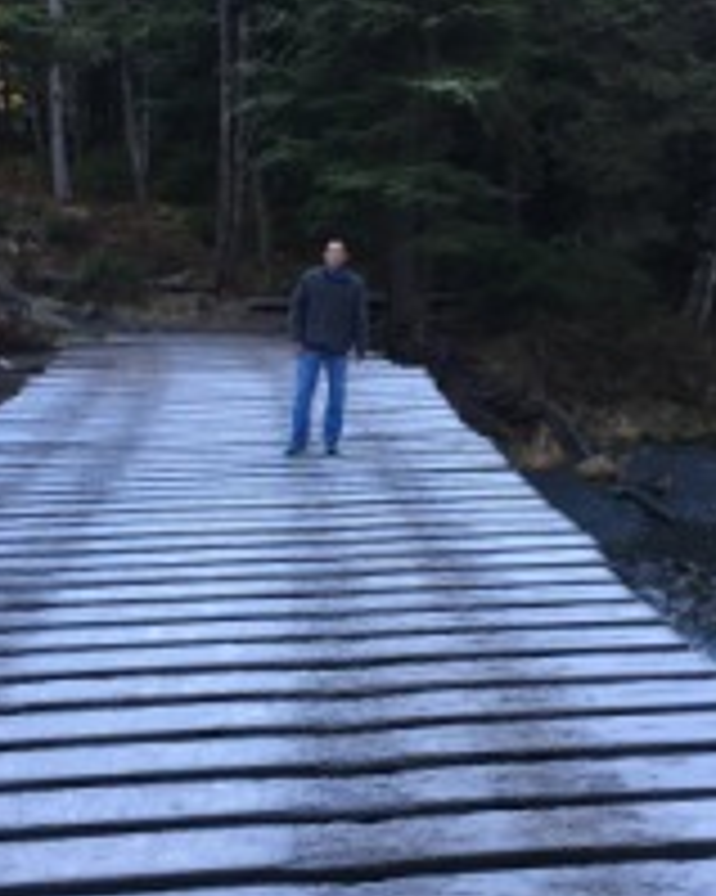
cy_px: 396
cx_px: 365
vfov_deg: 36.0
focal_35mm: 52
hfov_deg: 29.1
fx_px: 1378
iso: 25
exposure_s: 1/30
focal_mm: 4.15
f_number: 2.2
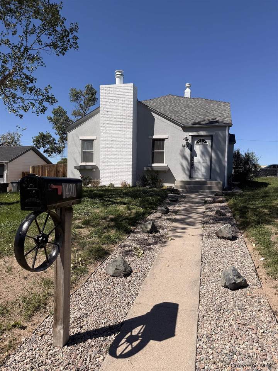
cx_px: 139
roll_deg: -0.6
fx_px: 257
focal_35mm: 24
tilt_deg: -2.3
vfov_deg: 71.6
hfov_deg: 56.8
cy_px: 186
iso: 80
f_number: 1.78
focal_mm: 6.76
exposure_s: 1/6173
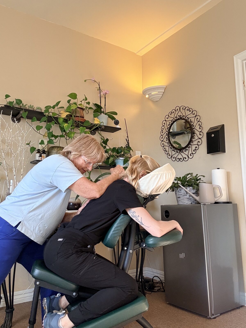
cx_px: 123
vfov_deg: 60.0
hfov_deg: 46.8
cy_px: 164
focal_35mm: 30
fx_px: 284
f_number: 1.9
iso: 80
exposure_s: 1/60
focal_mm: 2.69
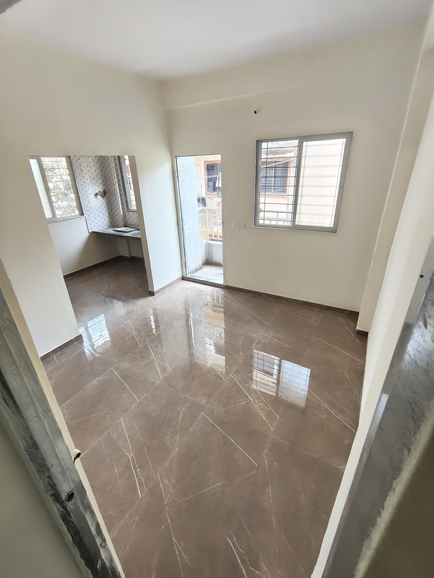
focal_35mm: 15
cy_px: 289
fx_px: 250
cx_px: 217
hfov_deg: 81.8
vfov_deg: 98.1
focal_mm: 1.64
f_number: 2.2
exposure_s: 1/120
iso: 457
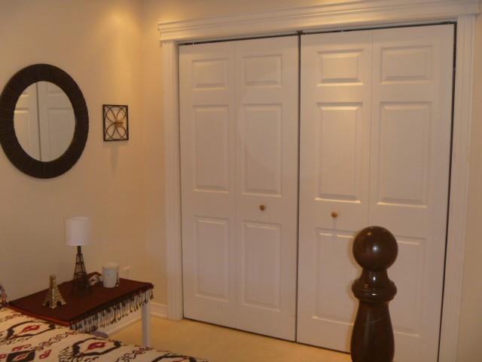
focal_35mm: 35
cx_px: 241
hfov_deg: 52.6
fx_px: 487
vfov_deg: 40.7
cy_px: 181
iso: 200
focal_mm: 6.3
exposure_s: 1/30
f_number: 3.5
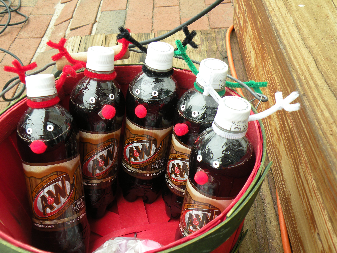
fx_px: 409
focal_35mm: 42
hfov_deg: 44.8
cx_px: 168
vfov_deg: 34.3
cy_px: 126
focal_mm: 7.4
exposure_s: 1/81
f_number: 3.2
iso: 64
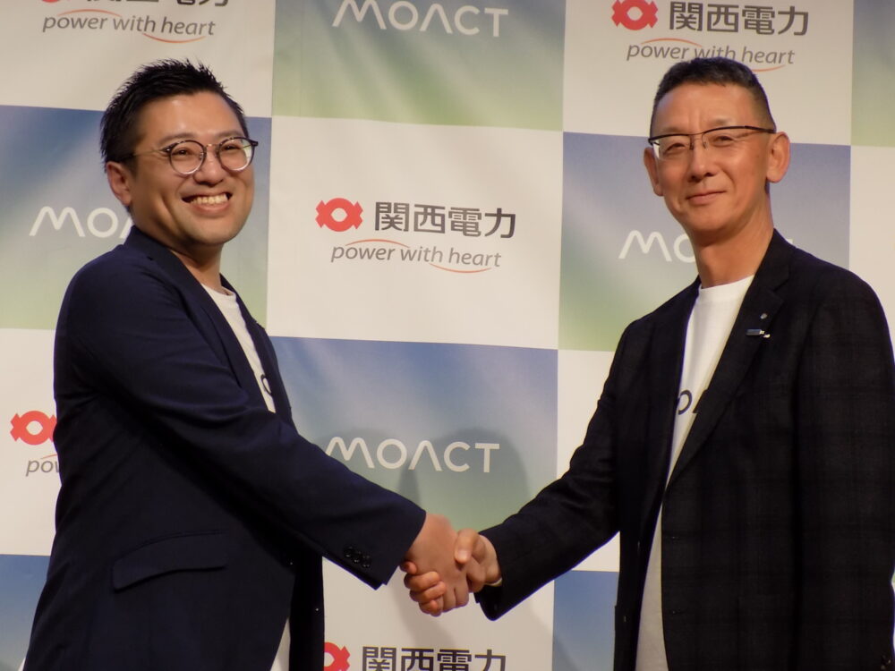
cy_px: 336
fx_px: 3982
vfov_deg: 9.6
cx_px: 448
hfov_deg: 12.8
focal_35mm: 154
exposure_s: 1/30
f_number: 5.2
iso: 220
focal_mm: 27.3
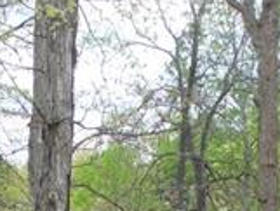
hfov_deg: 13.4
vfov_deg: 9.5
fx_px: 1190
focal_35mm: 147
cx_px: 130
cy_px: 413
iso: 80
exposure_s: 1/250
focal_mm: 6.1
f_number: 2.8
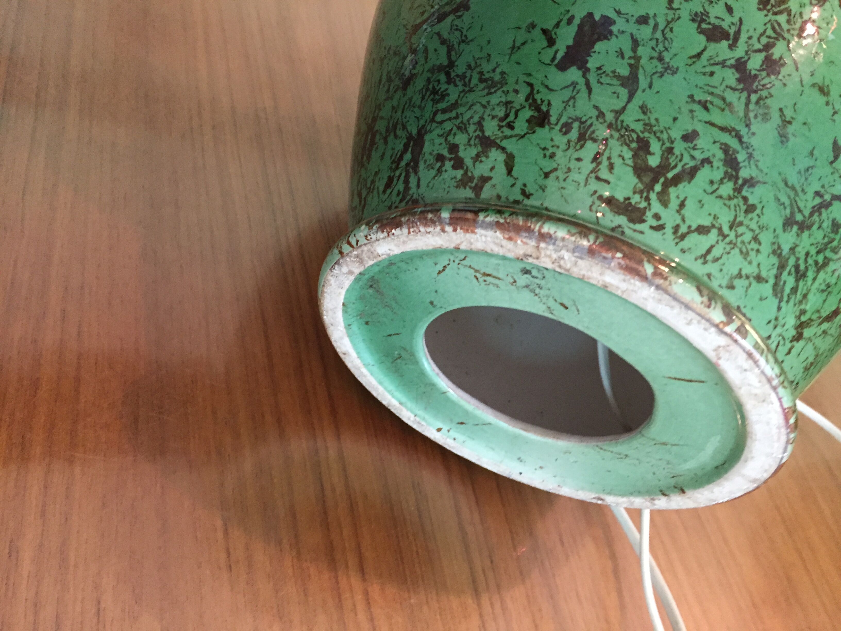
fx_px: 705
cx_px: 420
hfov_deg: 61.7
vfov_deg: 48.2
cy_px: 316
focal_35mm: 29
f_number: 2.2
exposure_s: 1/33
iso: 250
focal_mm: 4.15
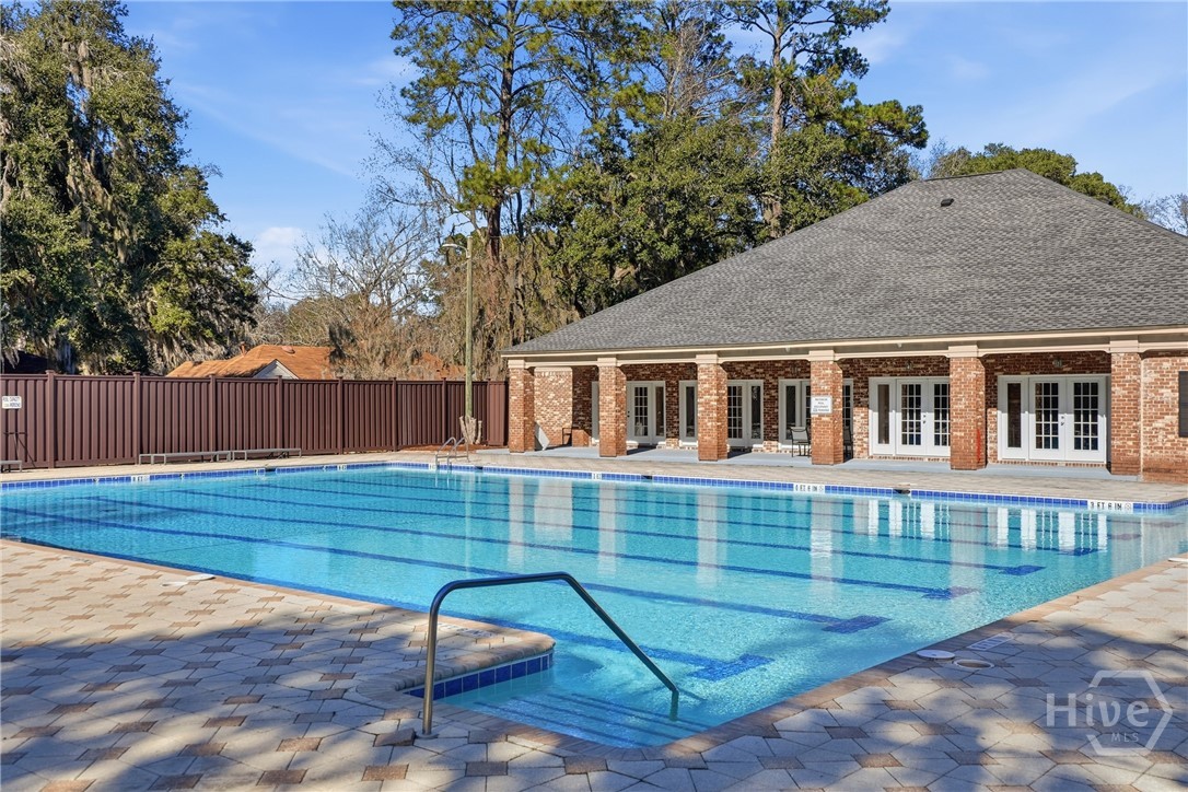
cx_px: 594
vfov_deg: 37.9
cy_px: 396
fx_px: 1155
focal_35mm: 35
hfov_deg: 54.4
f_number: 9
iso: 320
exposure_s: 1/6400
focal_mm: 35
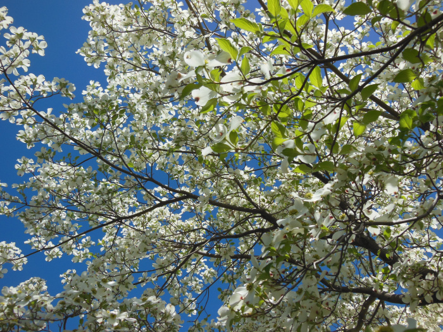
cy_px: 166
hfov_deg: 47.9
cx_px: 222
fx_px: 499
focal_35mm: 39
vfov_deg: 36.8
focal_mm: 6.9
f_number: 4.1
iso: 125
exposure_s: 1/1000
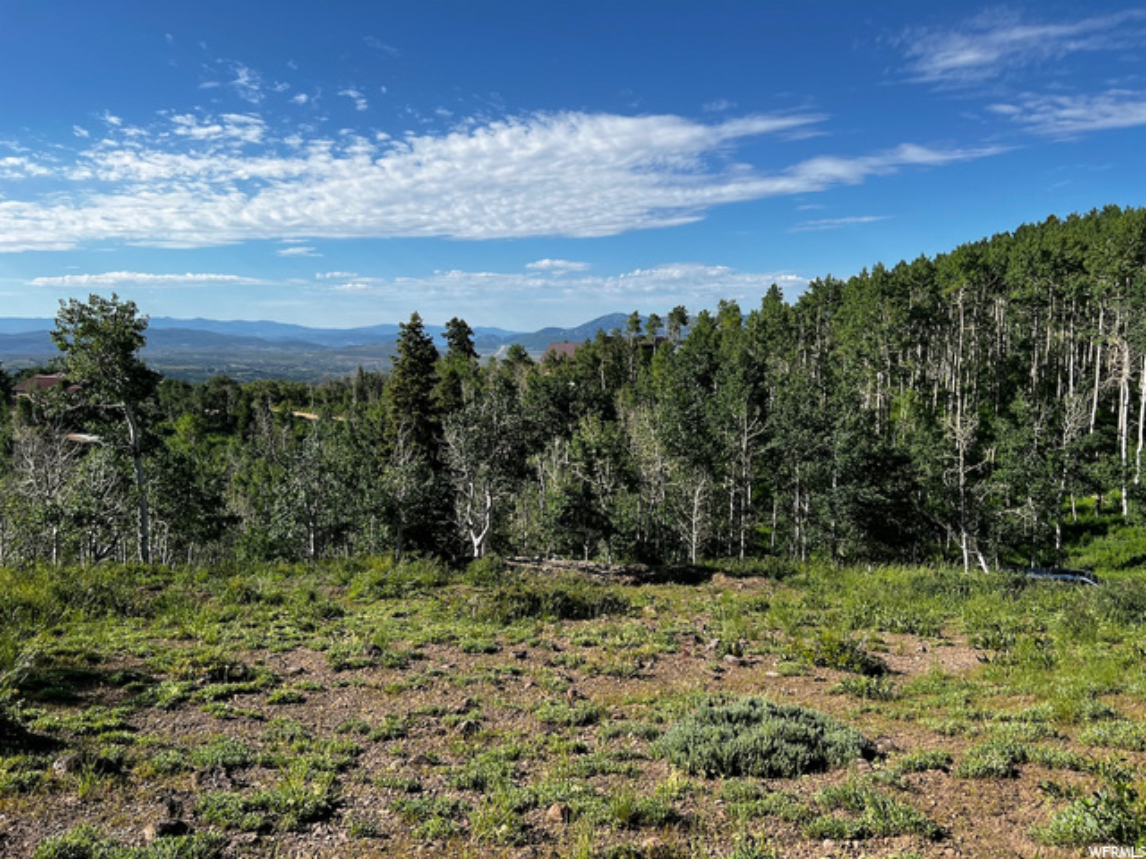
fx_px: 861
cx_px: 573
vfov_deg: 53.1
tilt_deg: -6.6
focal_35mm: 26
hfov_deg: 67.3
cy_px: 430
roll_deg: -0.8
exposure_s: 1/4115
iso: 50
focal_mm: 5.7
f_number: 1.5
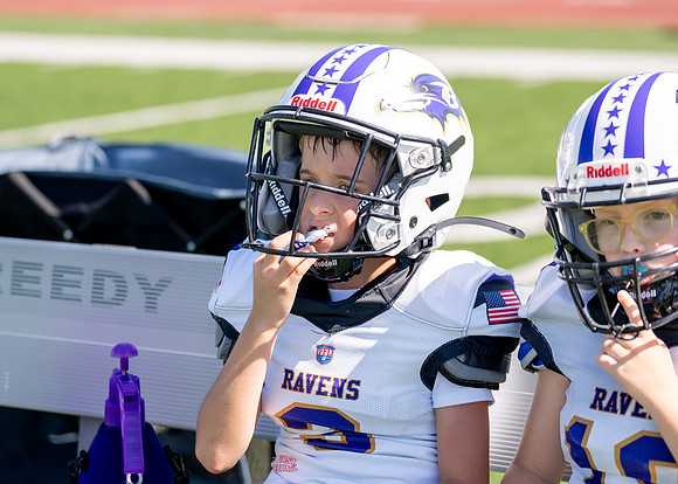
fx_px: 1997
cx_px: 357
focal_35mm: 104
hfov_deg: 19.3
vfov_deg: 13.8
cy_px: 207
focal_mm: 85
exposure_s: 1/2000
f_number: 2.8
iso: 200
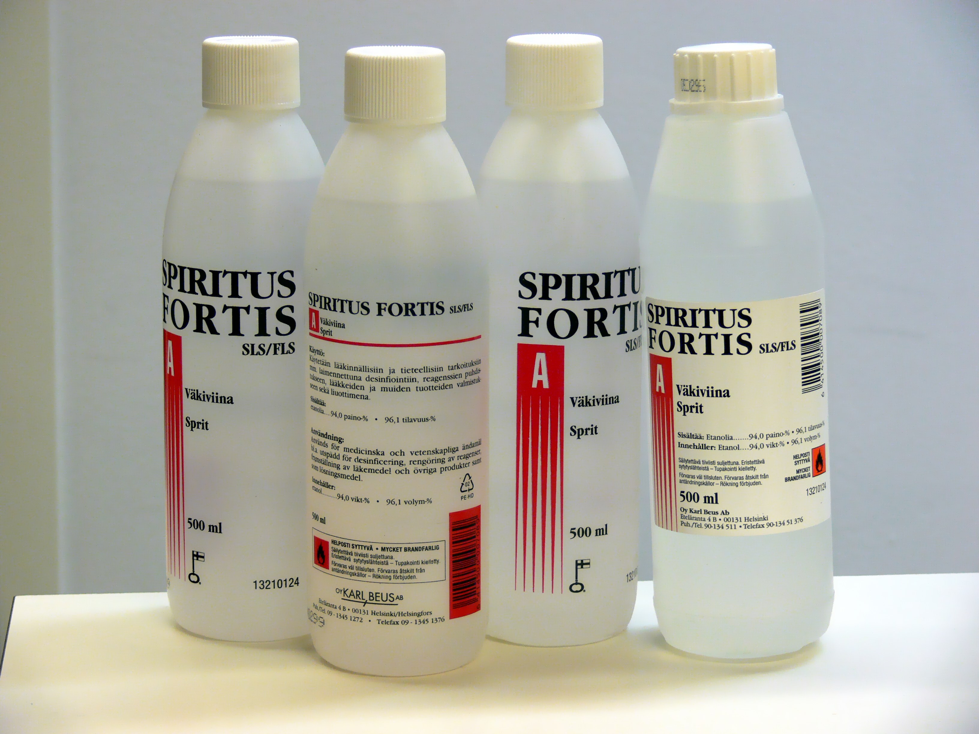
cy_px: 367
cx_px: 490
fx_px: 2913
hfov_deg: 19.1
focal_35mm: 103
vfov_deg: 14.4
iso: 160
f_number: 3.2
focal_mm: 21.7
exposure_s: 1/30
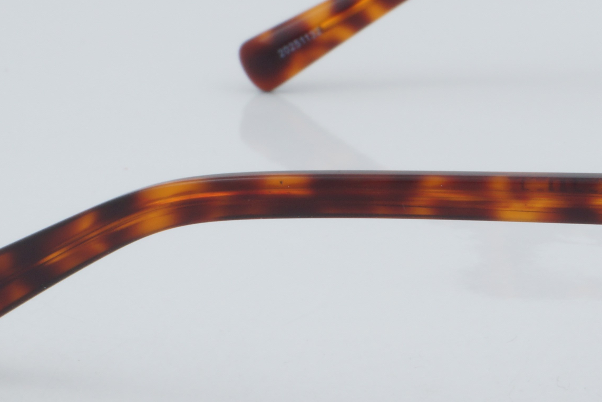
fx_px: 3294
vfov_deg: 7.0
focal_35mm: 197
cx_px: 624
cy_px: 140
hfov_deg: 10.3
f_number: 29
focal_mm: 50
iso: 100
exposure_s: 1/4
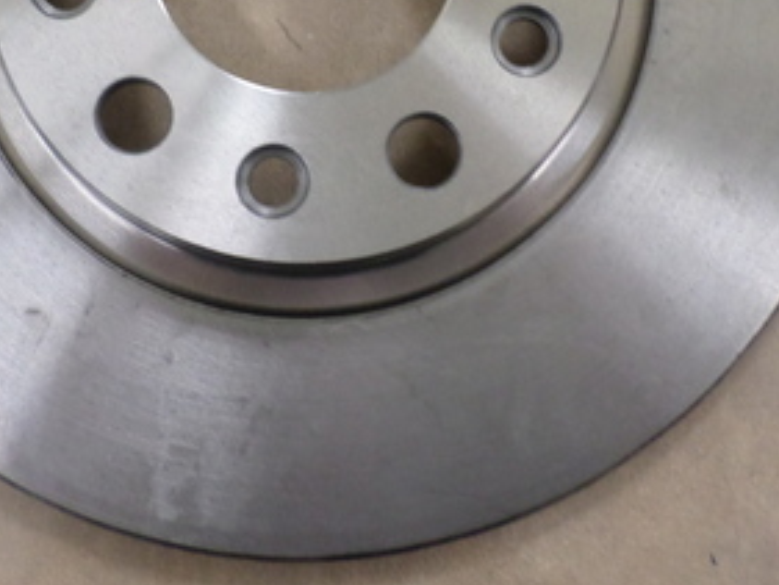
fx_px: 1283
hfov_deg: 33.7
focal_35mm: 57
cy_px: 25
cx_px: 347
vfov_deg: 24.7
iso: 200
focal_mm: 4.5
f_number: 2.5
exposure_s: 1/30
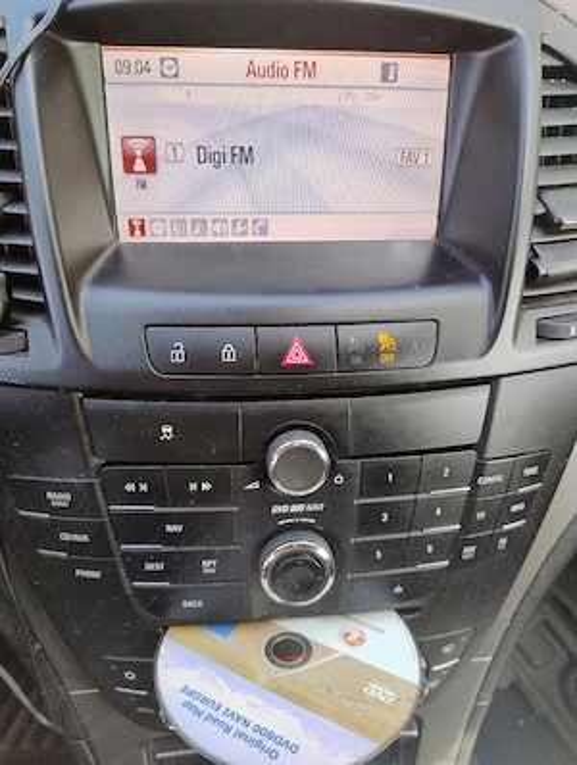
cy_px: 382
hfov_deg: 57.0
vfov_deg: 71.5
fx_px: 532
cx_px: 288
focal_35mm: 24
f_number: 1.8
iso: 258
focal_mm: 5.56
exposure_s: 1/100
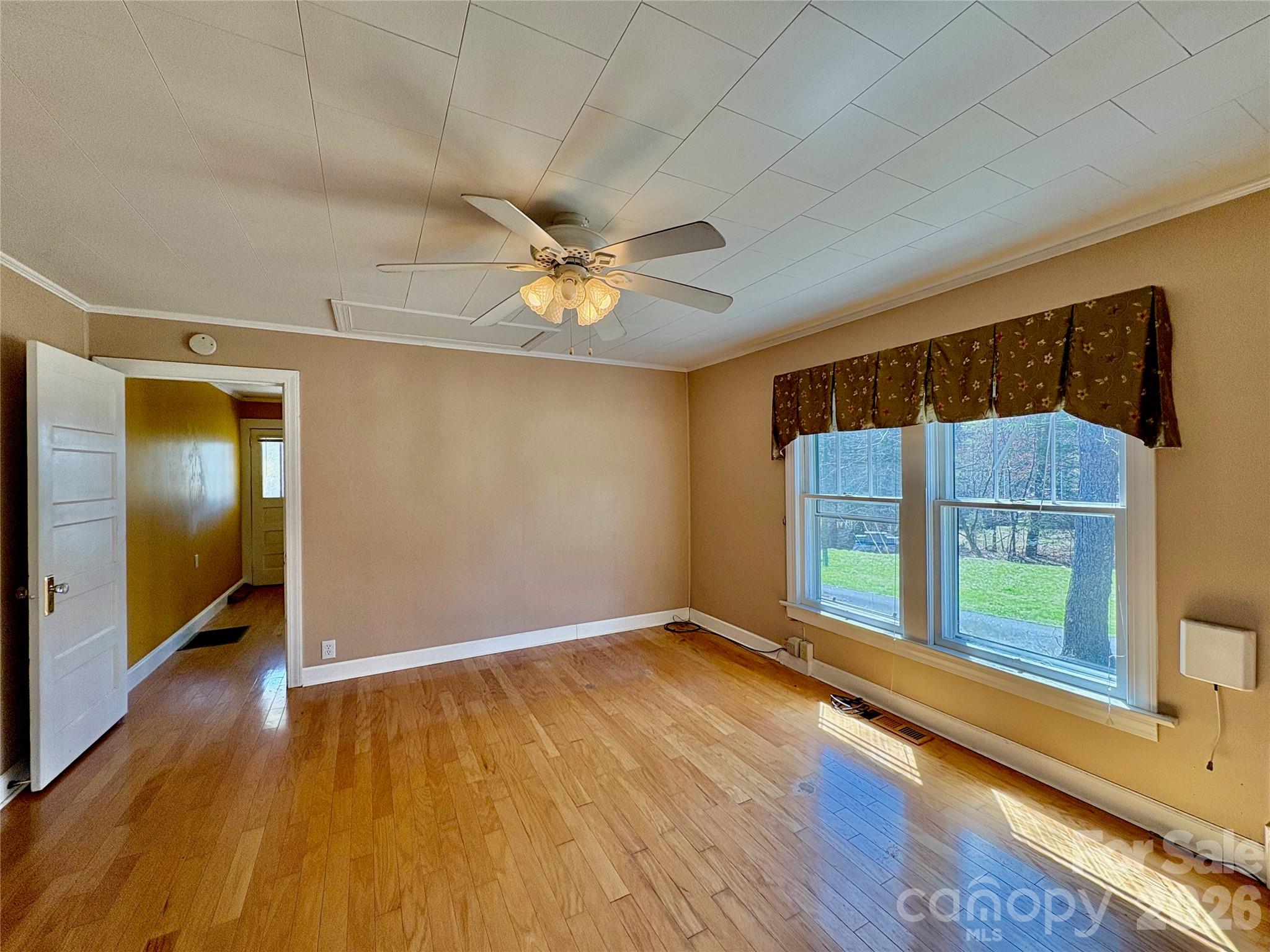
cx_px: 635
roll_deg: +0.5
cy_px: 476
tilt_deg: +0.0
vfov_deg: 85.7
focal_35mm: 14
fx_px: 514
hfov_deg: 102.1
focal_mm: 2.22
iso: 125
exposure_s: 1/124
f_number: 2.2
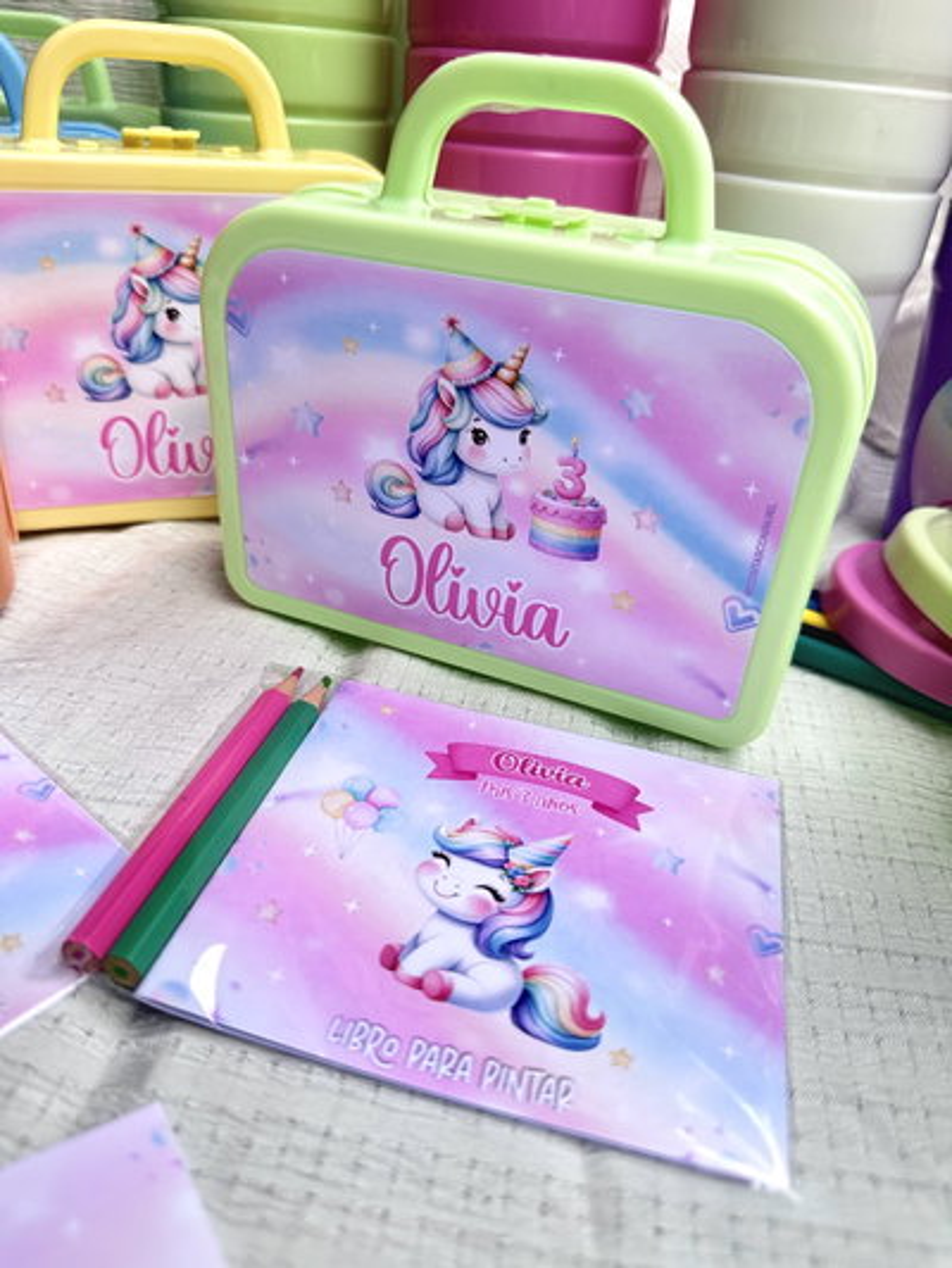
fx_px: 880
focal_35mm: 24
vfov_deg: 71.6
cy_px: 634
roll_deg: -8.0
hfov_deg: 56.8
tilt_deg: -32.0
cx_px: 476
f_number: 1.78
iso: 160
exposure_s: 1/121
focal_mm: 6.86
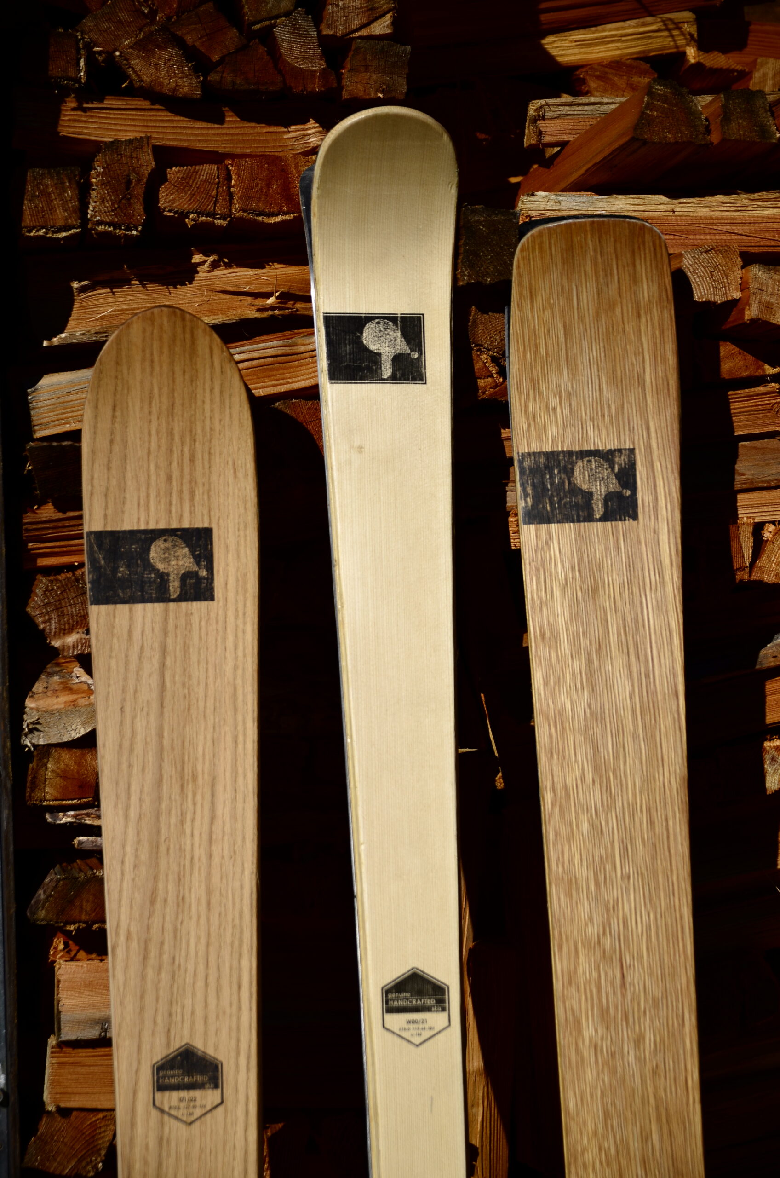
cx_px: 390
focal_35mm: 75
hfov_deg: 18.1
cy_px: 589
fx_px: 2448
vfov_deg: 27.0
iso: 100
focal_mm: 50
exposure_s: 1/8000
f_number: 2.8
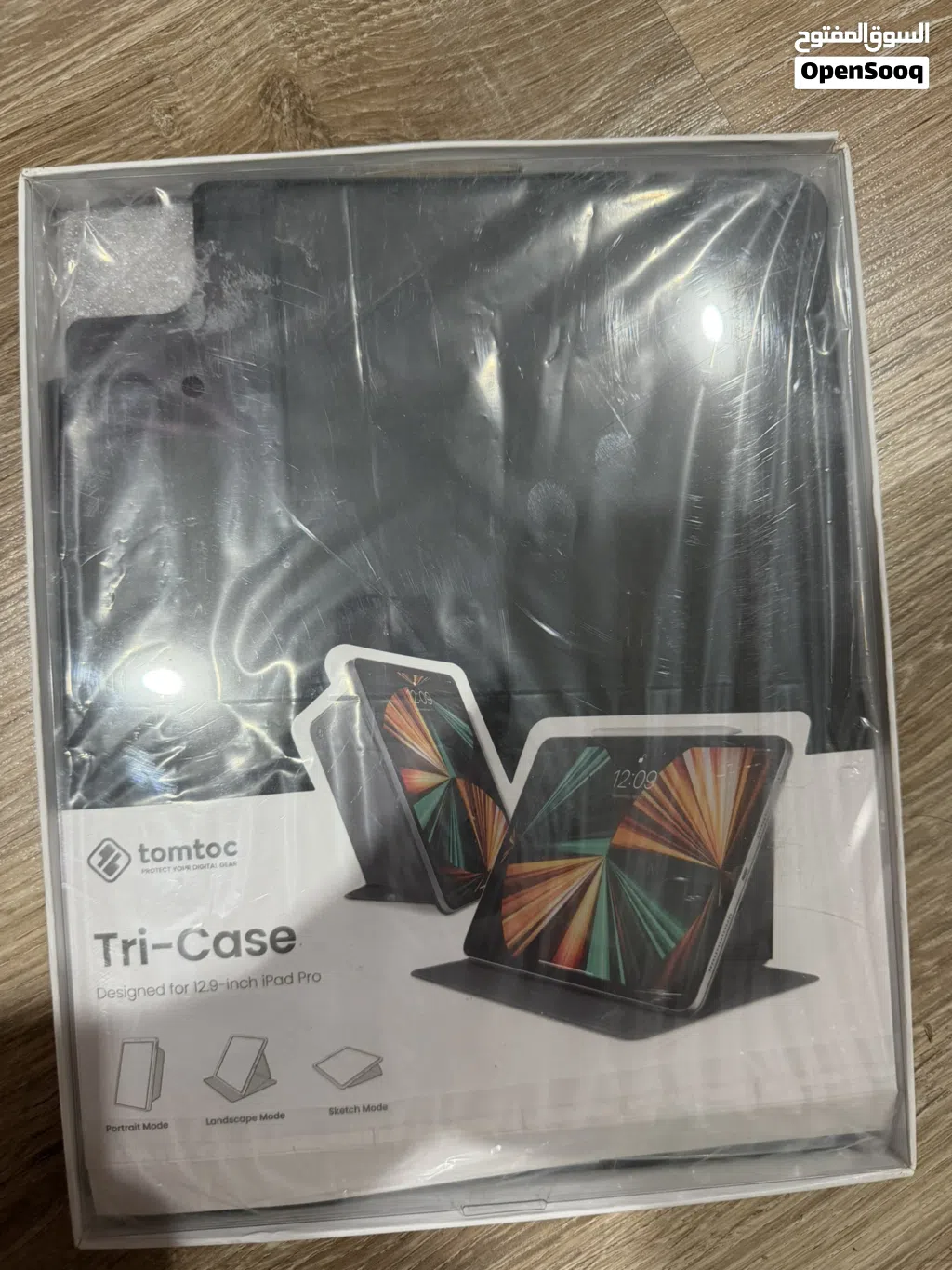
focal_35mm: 24
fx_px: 880
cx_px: 476
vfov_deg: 71.6
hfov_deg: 56.8
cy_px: 635
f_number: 1.78
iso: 400
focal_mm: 6.76
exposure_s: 1/50
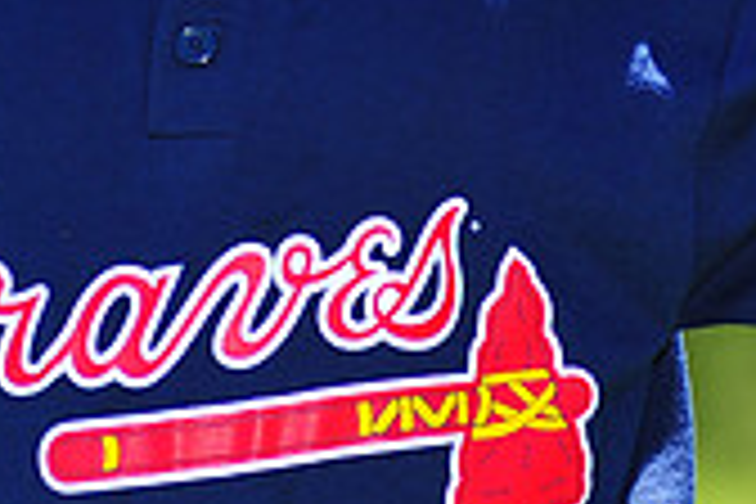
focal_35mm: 622
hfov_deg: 3.3
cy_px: -252
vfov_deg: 2.2
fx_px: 13061
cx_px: 302
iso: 200
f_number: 5
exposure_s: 1/400
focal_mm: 180
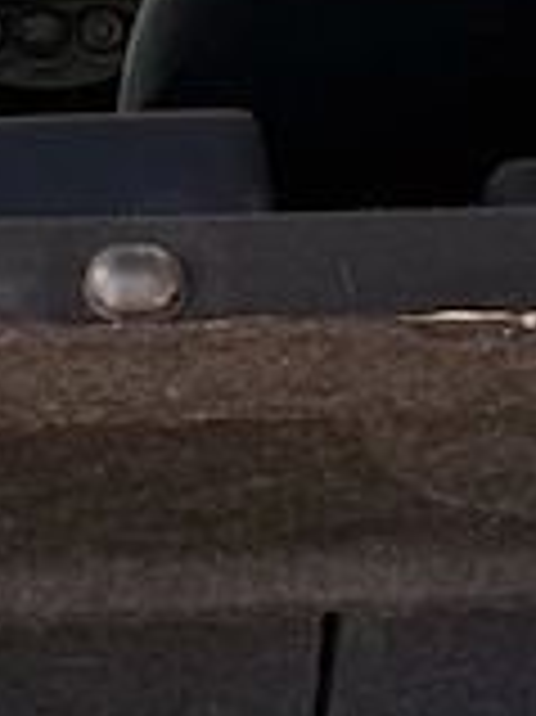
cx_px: 90
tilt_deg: -22.3
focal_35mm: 121
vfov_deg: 16.2
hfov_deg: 12.2
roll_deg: -2.1
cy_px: 509
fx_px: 2501
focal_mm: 6.76
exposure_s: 1/299
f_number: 1.78
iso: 80
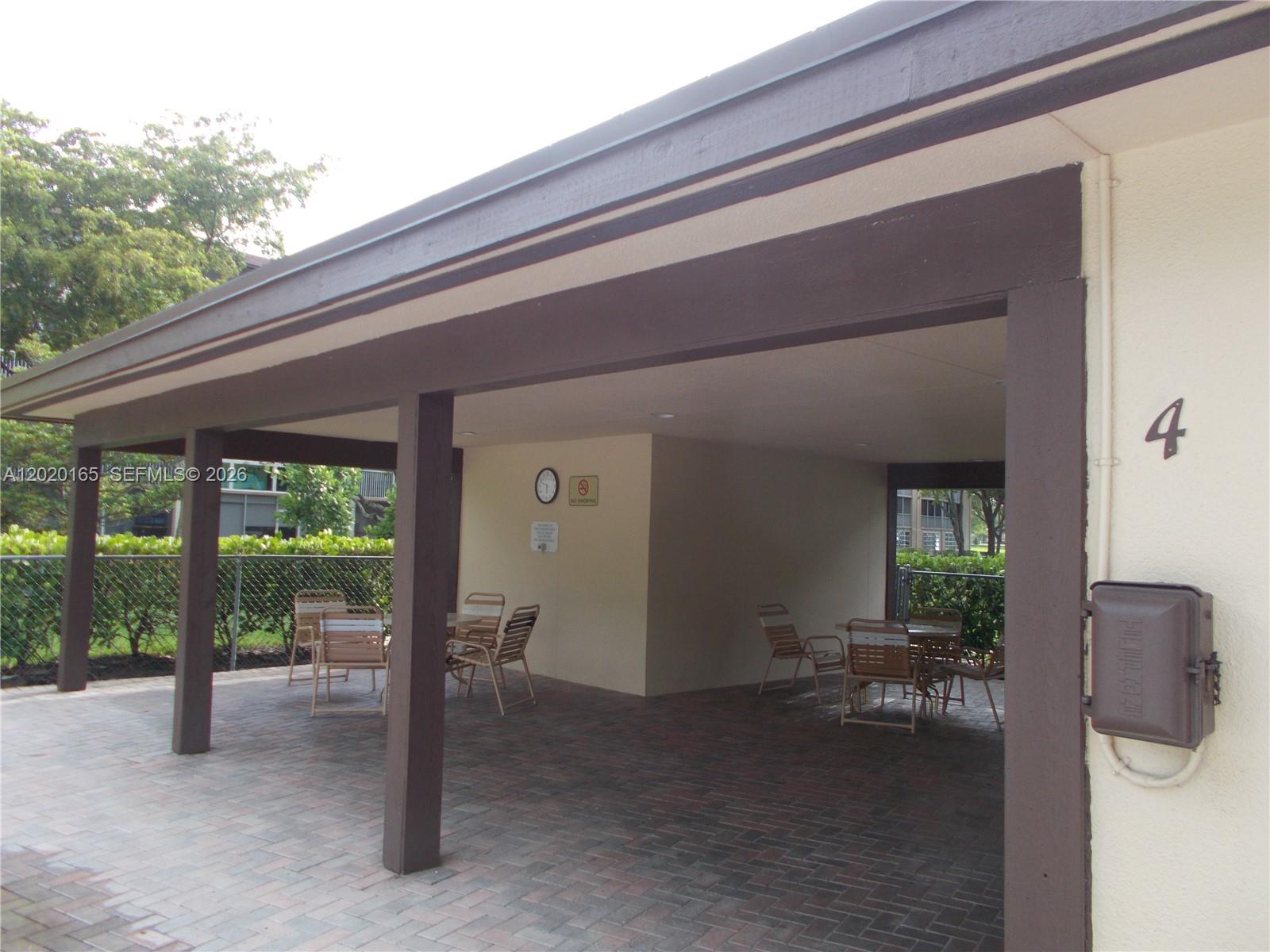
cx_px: 635
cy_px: 476
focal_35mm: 26
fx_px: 954
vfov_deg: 53.1
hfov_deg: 67.3
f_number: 3.2
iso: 80
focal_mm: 4.6
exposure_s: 1/125
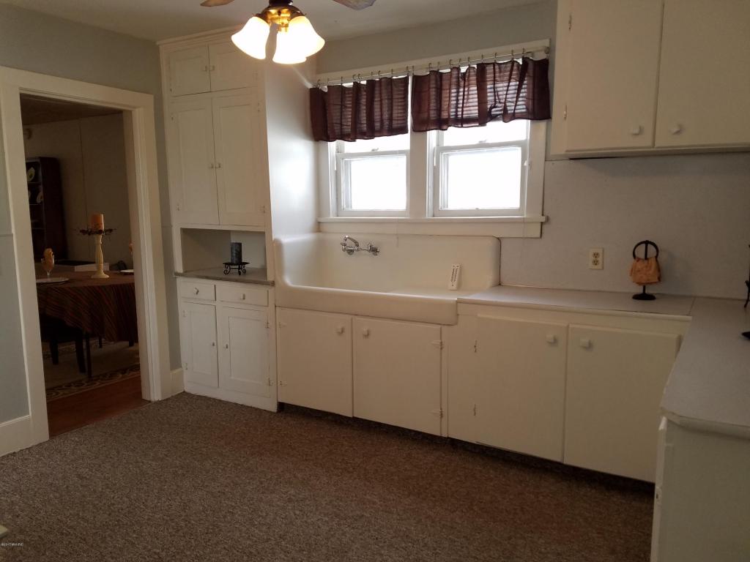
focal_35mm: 26
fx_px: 563
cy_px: 281
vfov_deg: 53.1
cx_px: 375
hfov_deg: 67.3
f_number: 1.7
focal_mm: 4.2
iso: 100
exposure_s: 1/120
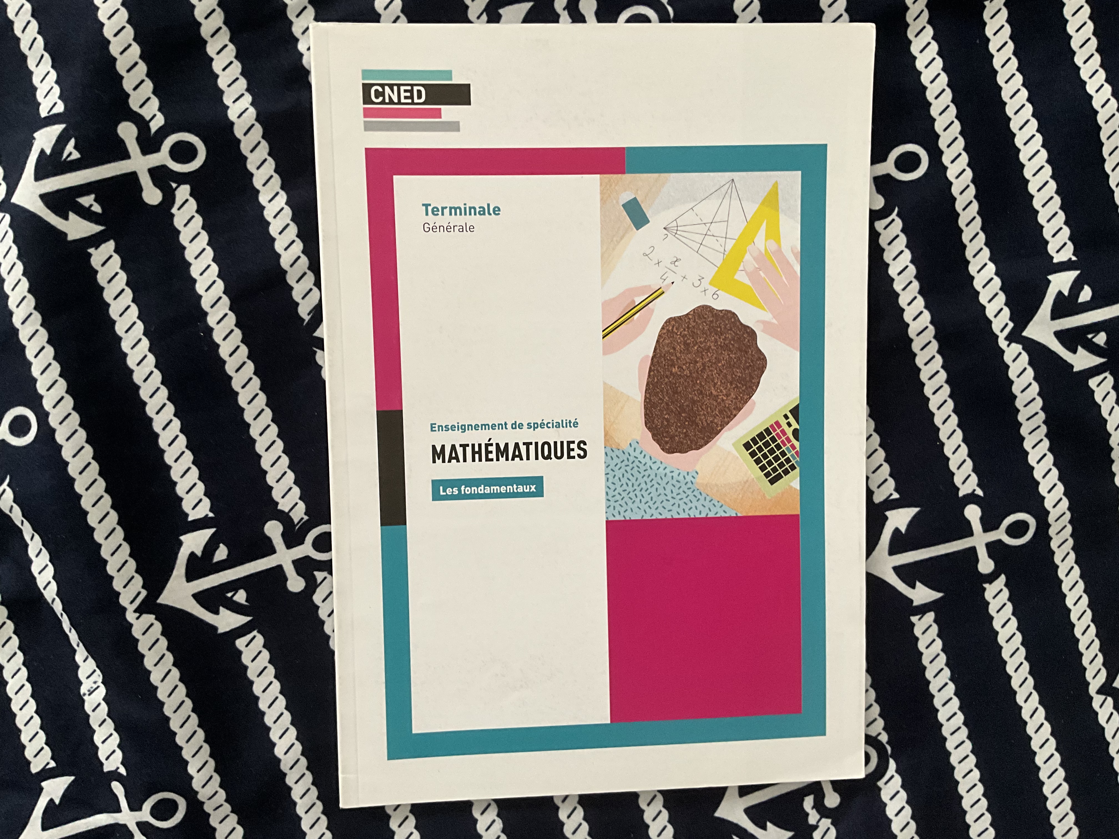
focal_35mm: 29
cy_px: 420
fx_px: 937
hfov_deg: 61.7
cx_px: 560
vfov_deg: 48.2
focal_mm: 3
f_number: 1.8
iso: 160
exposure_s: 1/60
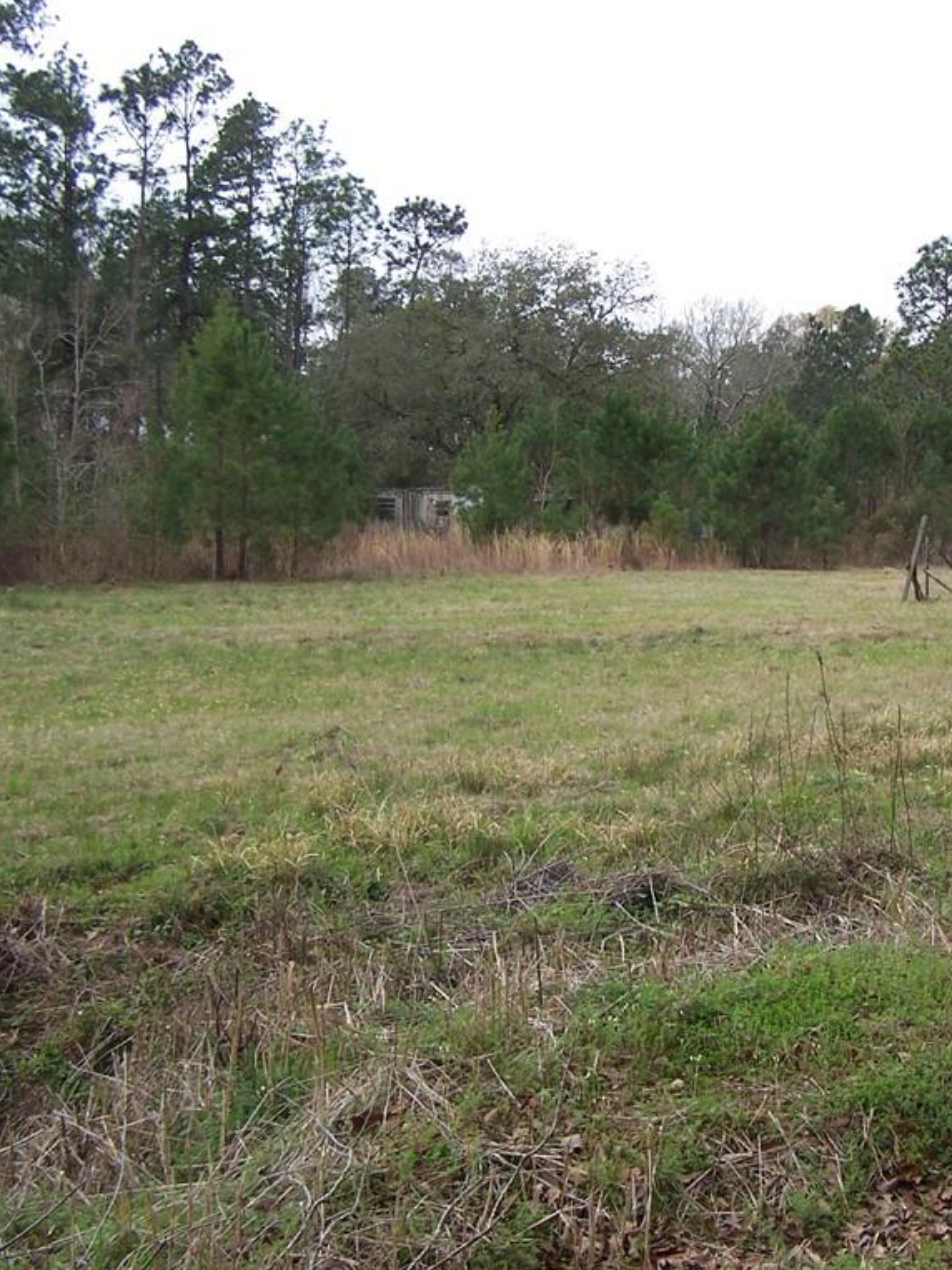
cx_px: 697
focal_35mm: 51
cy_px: 634
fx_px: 1871
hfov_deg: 28.2
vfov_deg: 37.5
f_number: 2.8
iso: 80
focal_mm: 6.3
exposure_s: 1/350
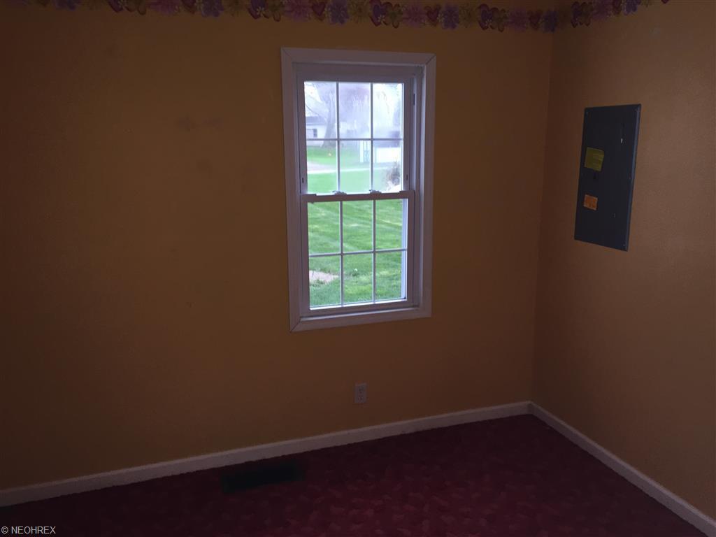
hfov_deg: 61.7
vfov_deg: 48.2
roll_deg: +1.4
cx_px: 358
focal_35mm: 29
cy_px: 268
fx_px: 600
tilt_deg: -10.3
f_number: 2.2
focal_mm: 4.15
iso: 80
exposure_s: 1/24
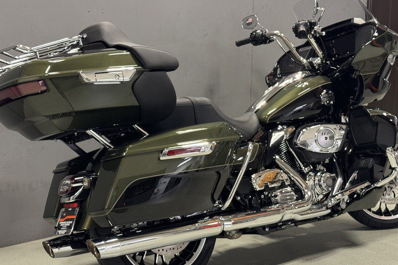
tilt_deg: -10.6
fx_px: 652
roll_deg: -0.8
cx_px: 207
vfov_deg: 23.0
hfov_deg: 33.9
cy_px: 134
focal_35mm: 59
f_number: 1.78
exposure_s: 1/40
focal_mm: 6.76
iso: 200
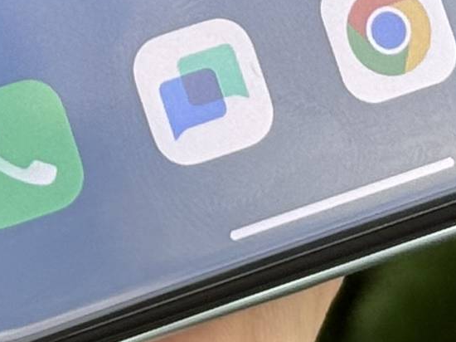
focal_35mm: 352
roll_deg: +6.8
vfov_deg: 4.1
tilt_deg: -24.3
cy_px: -601
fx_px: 4635
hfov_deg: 5.6
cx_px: -10
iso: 64
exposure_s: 1/425
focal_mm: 6.76
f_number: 1.78
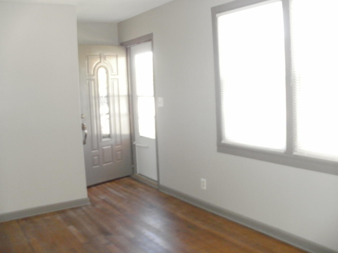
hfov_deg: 51.4
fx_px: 352
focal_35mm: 36
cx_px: 169
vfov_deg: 39.7
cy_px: 126
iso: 500
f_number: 3.5
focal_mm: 6.3
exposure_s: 1/30
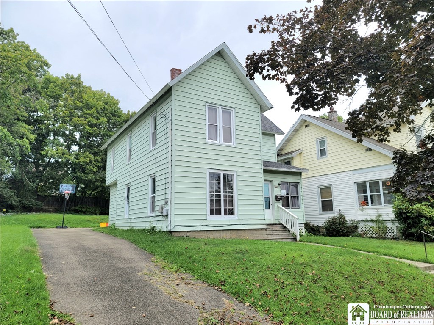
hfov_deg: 69.4
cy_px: 162
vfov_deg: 54.9
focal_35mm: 25
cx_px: 217
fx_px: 313
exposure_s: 1/500
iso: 20
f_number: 1.8
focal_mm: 7
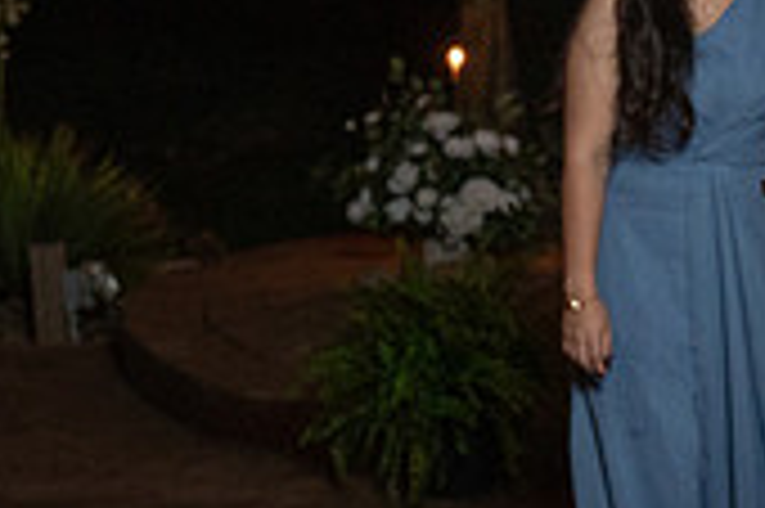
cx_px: 903
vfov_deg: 9.0
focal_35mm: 152
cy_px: 148
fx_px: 3227
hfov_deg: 13.2
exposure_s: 1/200
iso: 2000
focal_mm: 35
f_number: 4
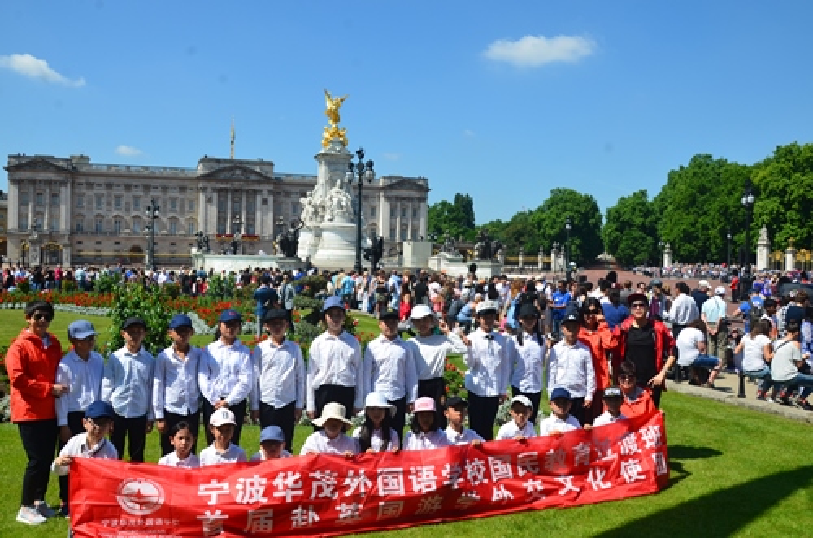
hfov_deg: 59.6
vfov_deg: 41.5
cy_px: 269
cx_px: 406
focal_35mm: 32
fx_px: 710
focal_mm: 21
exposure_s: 1/125
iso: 100
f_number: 11
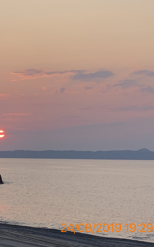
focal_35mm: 74
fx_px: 497
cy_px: 123
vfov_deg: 27.9
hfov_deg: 17.2
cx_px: 3
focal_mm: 6
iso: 16
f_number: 2.4
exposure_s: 1/366
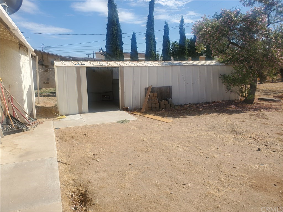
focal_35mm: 26
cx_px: 142
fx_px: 213
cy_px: 106
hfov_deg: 67.3
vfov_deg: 53.1
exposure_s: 1/1648
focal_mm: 4.3
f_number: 2.4
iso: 50
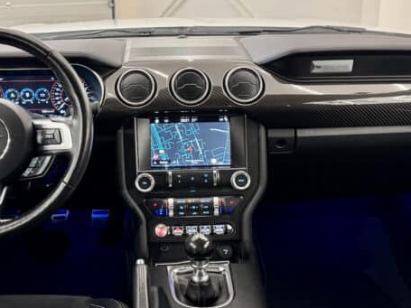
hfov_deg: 44.6
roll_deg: +0.8
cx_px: 171
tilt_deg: -14.6
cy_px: 107
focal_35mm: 42
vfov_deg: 34.1
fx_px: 499
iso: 400
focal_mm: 6.76
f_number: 1.78
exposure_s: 1/50
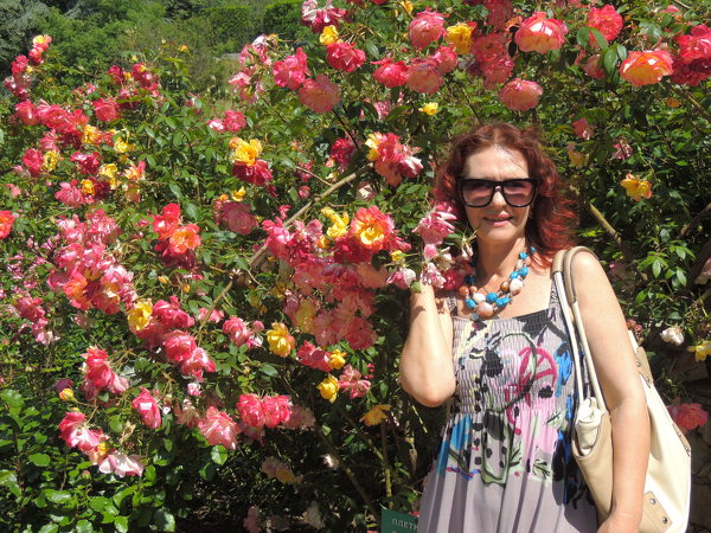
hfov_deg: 40.4
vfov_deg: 30.9
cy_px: 266
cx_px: 356
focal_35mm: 47
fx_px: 965
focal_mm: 8.3
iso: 100
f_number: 3.5
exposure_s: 1/800
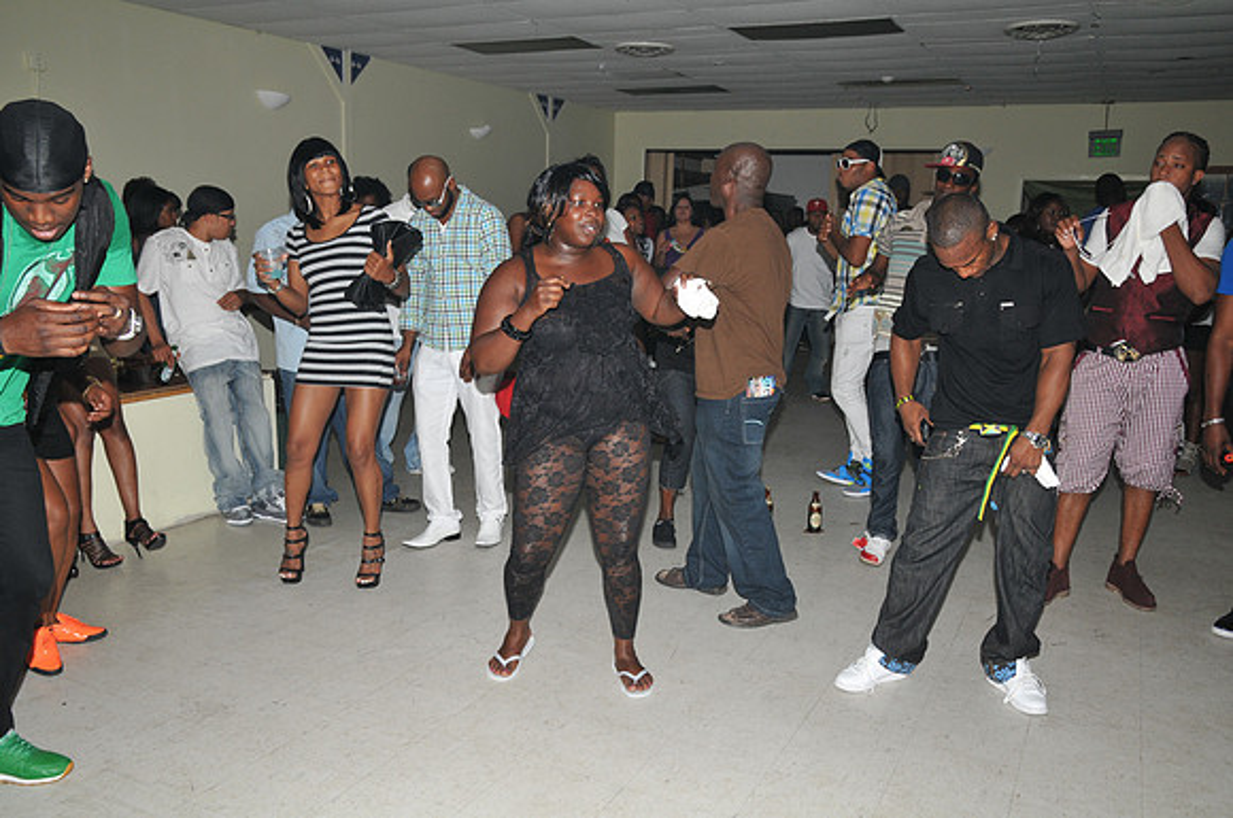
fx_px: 1026
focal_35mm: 30
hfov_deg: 62.0
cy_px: 409
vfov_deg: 43.5
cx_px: 616
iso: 320
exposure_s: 1/250
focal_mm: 20
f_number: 5
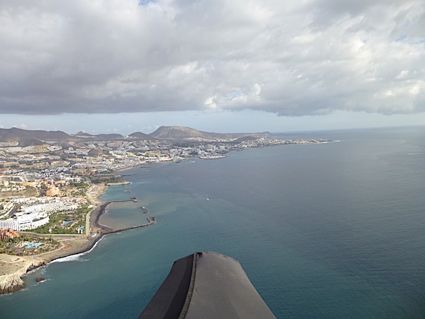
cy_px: 160
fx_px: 307
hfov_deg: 69.4
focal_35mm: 25
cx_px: 212
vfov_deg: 54.9
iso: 100
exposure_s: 1/1300
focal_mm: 4.5
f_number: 3.1
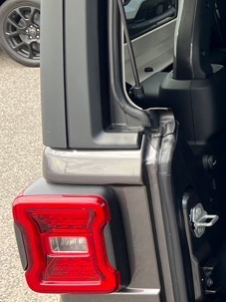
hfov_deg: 13.7
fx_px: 767
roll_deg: +1.2
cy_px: 159
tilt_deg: -17.9
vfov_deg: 22.3
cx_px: 482
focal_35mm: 88
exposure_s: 1/323
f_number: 1.5
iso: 50
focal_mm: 5.7
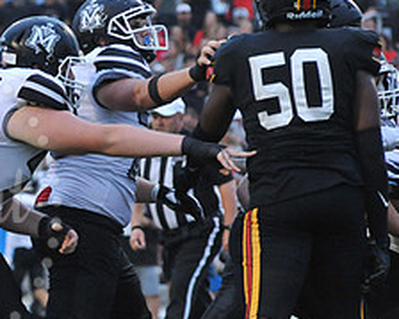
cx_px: -109
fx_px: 5737
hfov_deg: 4.0
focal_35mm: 486
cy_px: 205
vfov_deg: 3.2
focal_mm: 200
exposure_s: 1/250
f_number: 5.6
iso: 4000
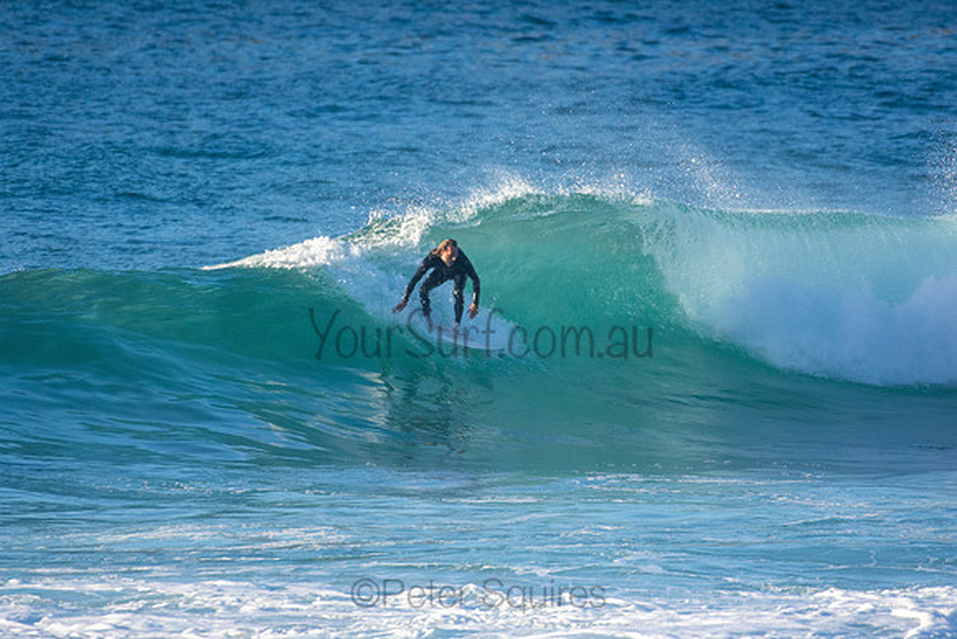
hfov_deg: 2.7
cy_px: 320
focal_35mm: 750
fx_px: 19941
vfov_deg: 1.8
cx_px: 478
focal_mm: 500
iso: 800
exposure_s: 1/2000
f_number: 5.6
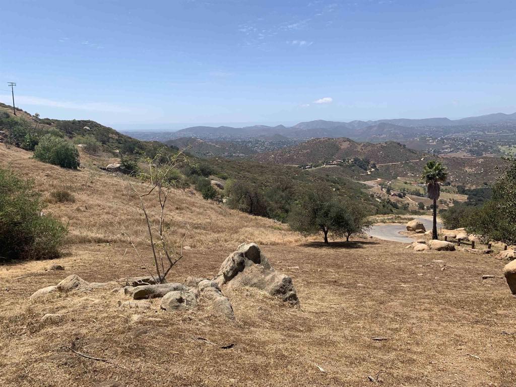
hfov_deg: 67.3
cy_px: 194
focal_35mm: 26
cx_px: 258
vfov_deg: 53.1
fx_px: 388
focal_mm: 4.25
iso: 25
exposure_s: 1/2481
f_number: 1.8
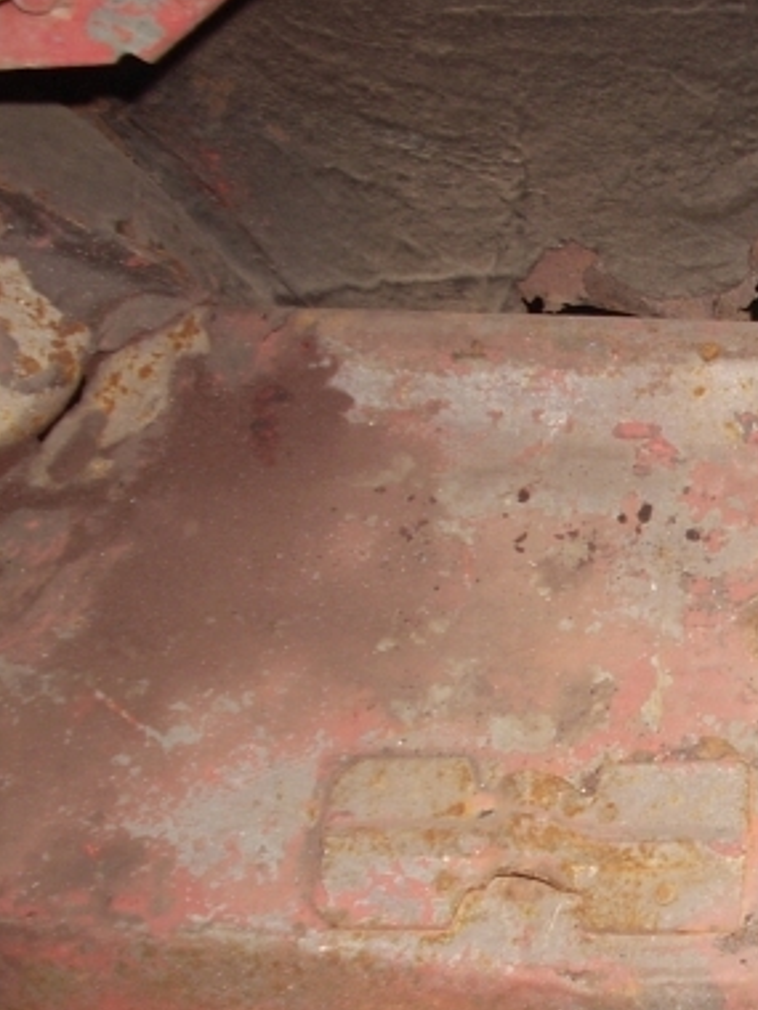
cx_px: 856
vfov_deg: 26.6
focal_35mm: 73
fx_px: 2131
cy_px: 647
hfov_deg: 19.2
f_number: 2.8
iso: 64
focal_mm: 6.2
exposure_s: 1/60
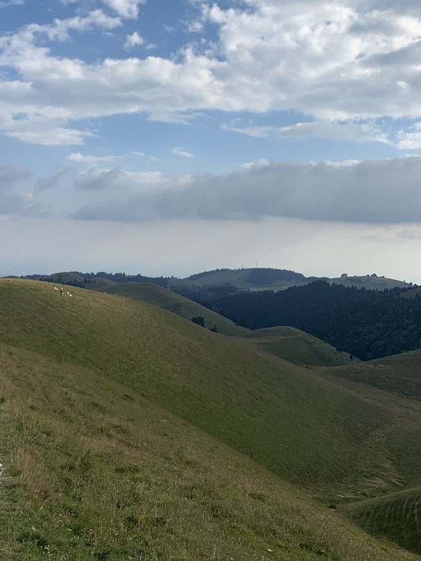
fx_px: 730
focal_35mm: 45
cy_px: 245
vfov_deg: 42.0
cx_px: 65
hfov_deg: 31.1
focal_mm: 4.25
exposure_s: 1/2611
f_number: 1.8
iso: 25
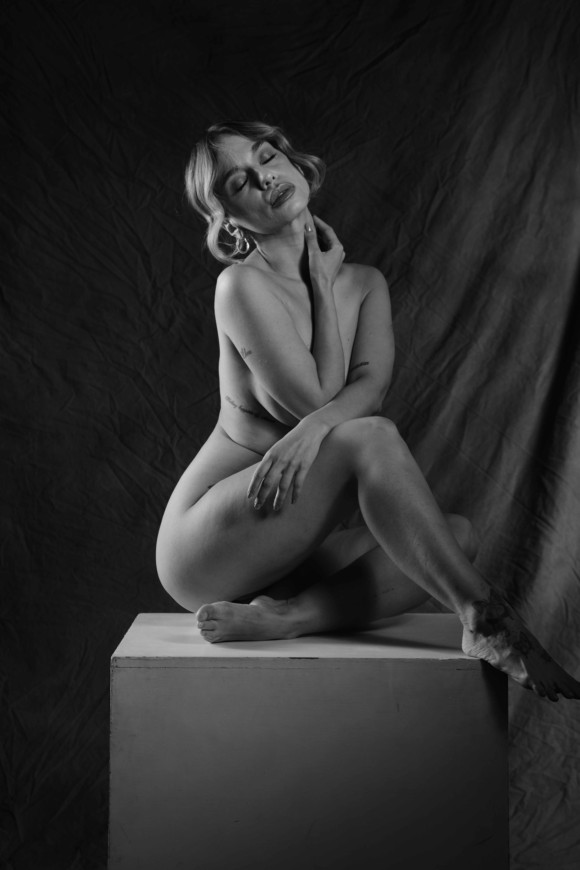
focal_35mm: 93
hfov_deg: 14.7
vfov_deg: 21.9
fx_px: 2248
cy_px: 435
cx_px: 290
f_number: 5.6
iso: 100
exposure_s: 1/160
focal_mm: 78
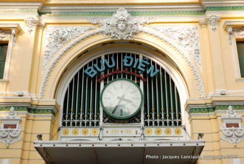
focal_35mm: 46
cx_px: 122
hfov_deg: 42.3
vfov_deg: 29.0
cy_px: 82
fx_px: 316
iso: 100
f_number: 11
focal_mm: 31
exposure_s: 1/60
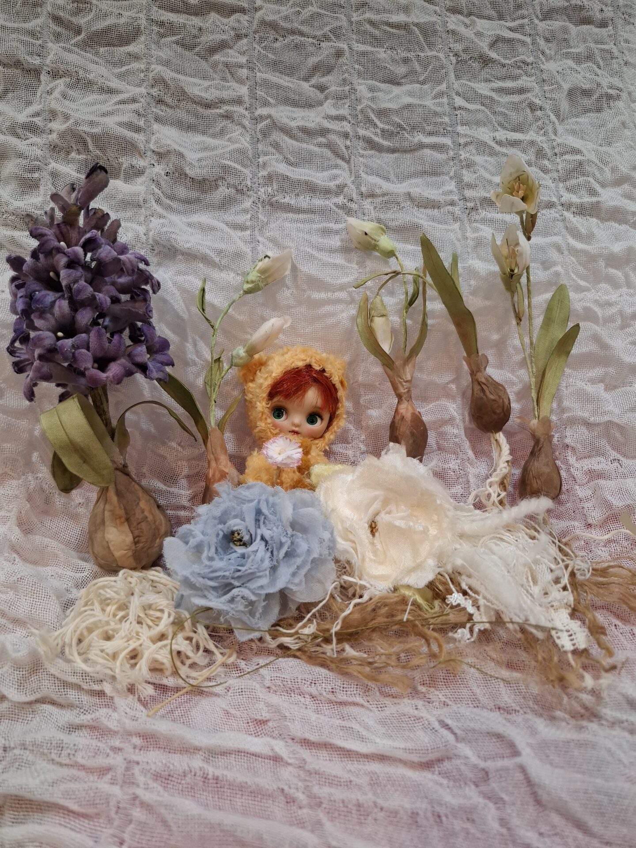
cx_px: 318
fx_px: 563
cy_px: 424
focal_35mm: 23
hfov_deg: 58.9
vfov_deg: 73.9
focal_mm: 5.54
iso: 250
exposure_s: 1/100
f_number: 1.8
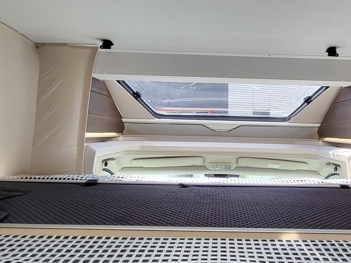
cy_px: 160
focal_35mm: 30
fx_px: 304
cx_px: 226
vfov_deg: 46.5
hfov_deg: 58.9
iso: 64
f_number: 2.2
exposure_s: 1/50
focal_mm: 1.74
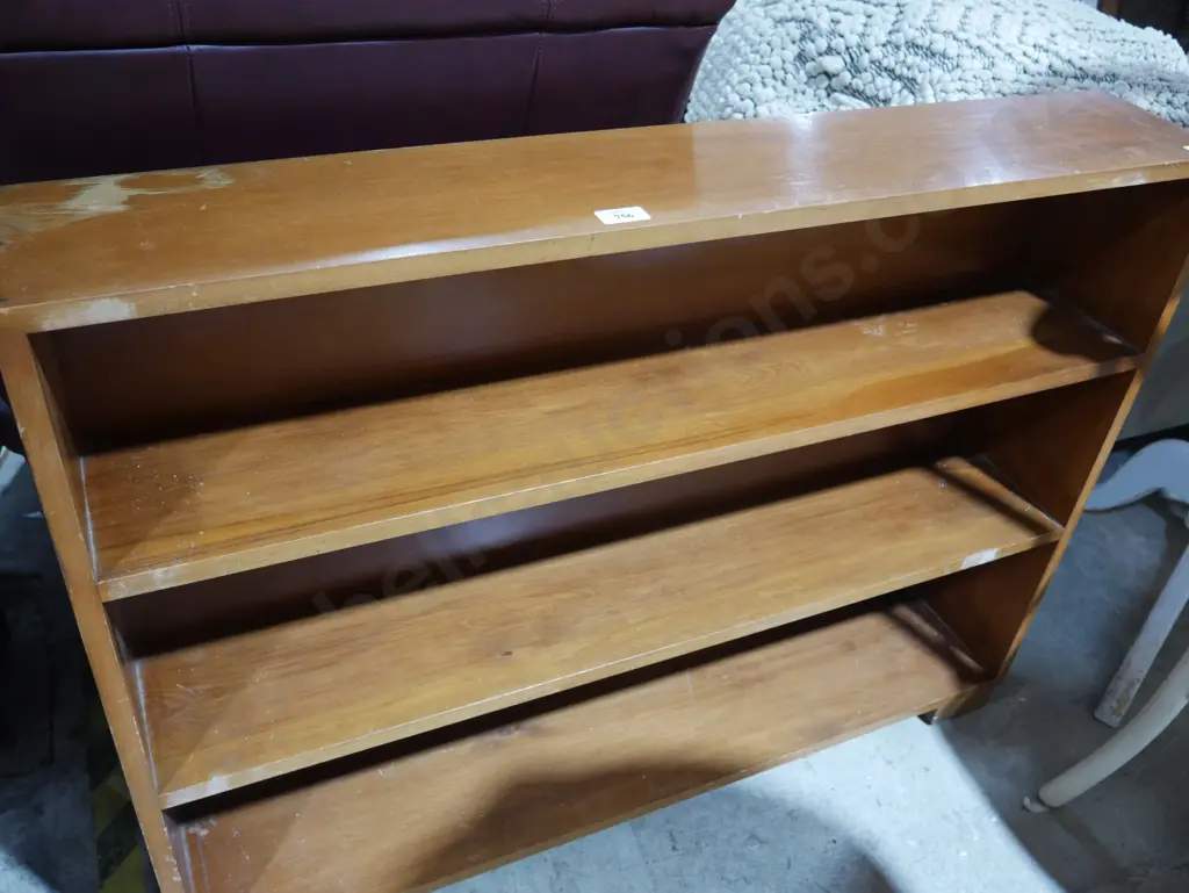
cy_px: 446
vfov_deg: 44.2
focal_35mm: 32
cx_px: 594
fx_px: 1100
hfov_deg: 56.8
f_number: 4
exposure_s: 1/60
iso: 1250
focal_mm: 16
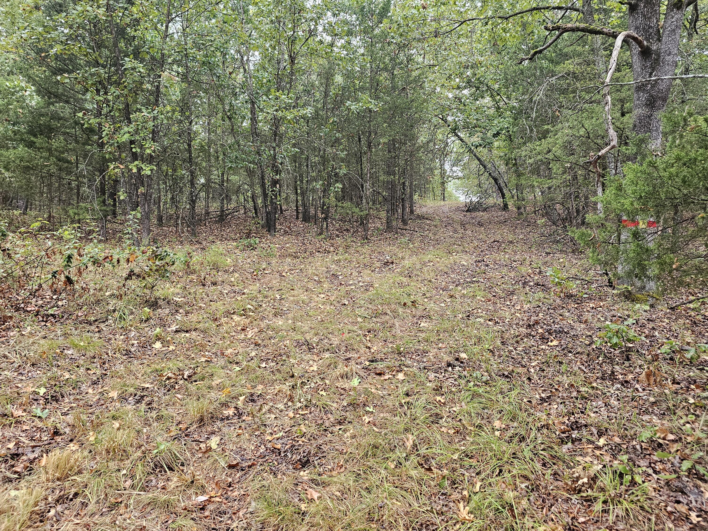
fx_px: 470
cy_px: 266
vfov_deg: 58.9
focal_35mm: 23
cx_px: 354
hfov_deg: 73.9
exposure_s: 1/120
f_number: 1.7
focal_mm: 6.3
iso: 250
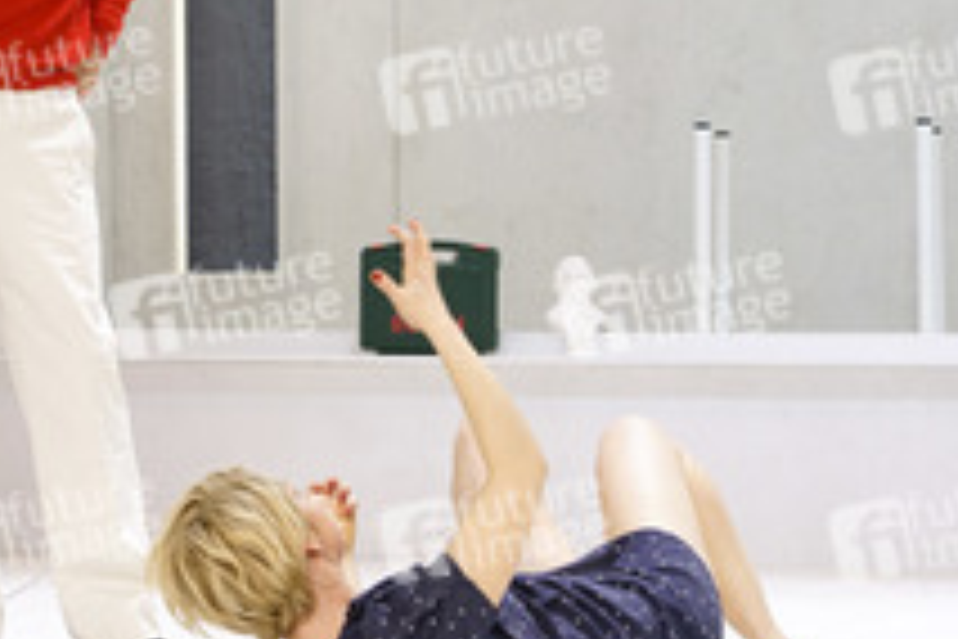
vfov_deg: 7.6
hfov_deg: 11.4
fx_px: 4790
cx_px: 106
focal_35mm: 180
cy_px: 194
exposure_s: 1/100
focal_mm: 85
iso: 640
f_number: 6.3
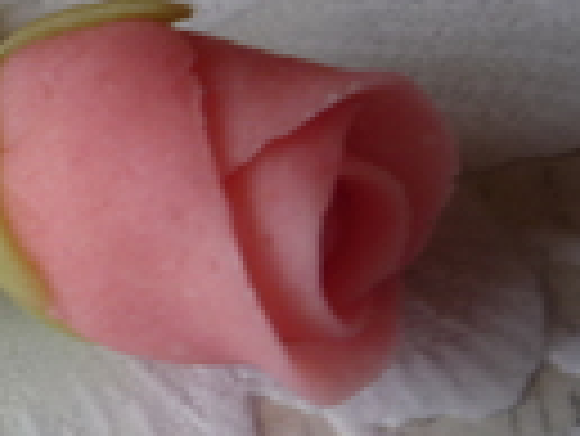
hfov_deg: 17.9
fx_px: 1761
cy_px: 261
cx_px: -85
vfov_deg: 14.1
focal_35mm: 105
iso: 100
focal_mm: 5.2
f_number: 3.3
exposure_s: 1/30
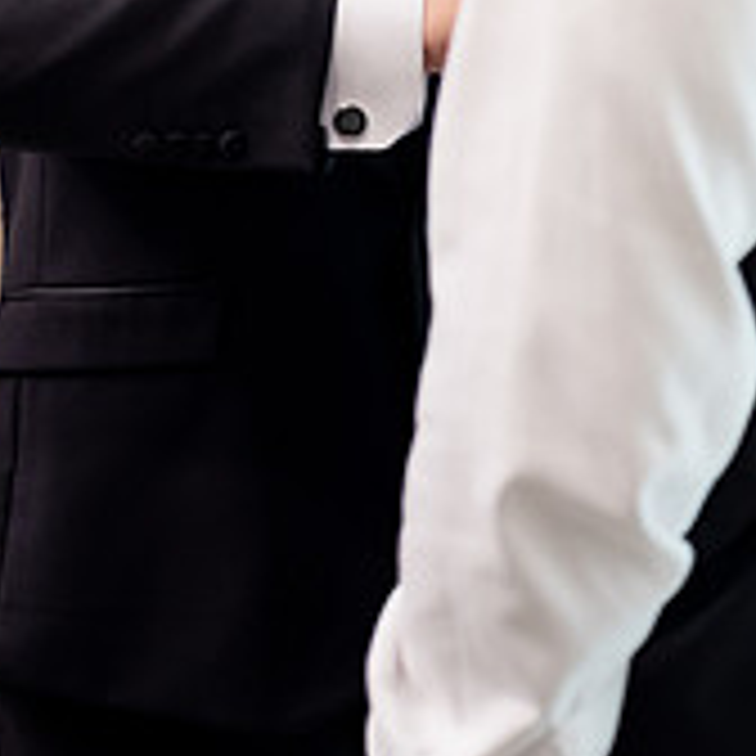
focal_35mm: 118
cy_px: -234
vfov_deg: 14.2
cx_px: 506
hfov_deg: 14.7
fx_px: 2916
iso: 1600
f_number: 3.2
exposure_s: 1/100
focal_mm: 63
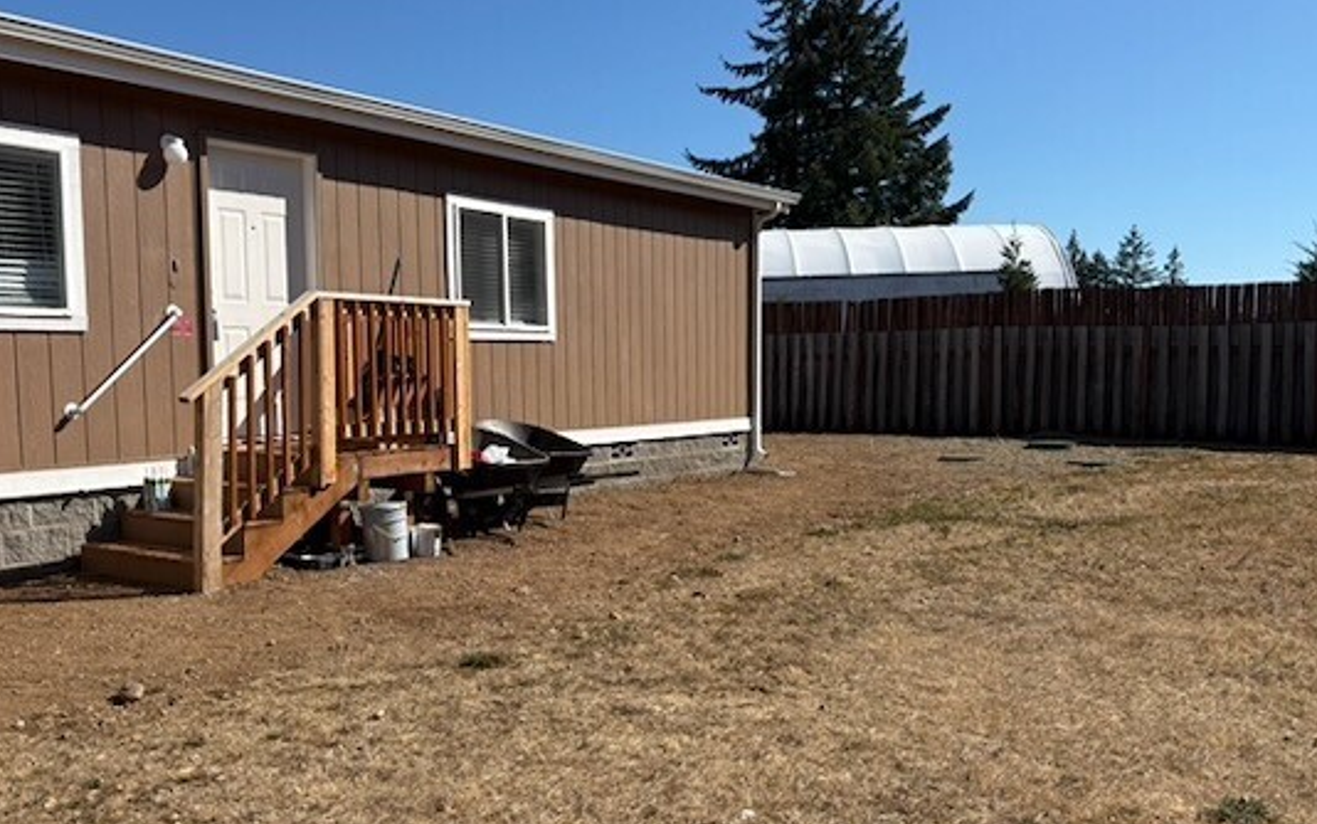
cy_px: 464
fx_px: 1185
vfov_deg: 38.3
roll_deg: +0.3
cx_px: 612
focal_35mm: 33
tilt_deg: -4.0
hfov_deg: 58.1
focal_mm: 5.96
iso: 50
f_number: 1.6
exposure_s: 1/4065
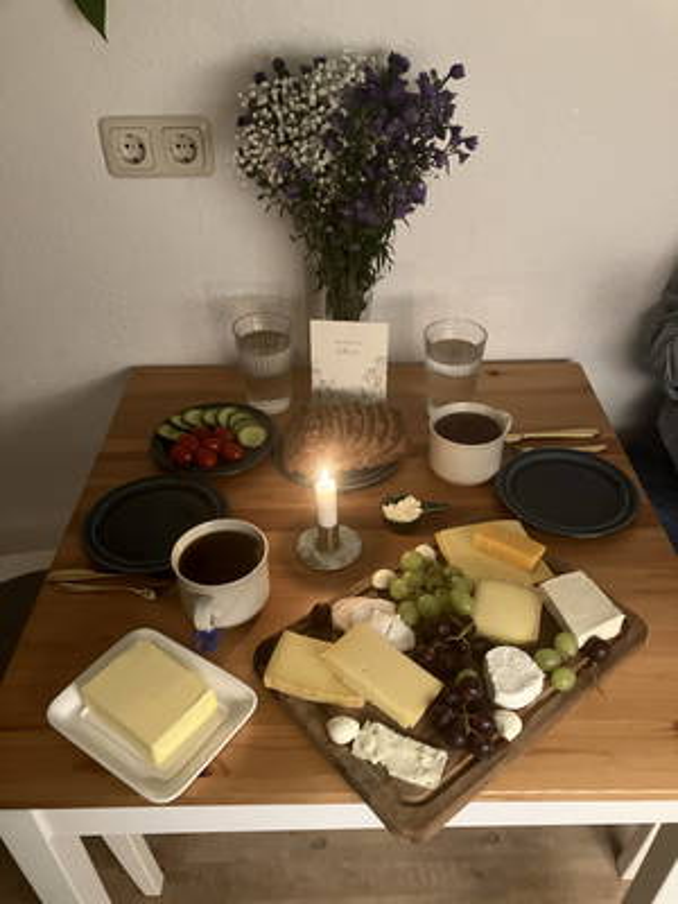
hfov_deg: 49.7
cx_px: 339
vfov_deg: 63.4
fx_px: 731
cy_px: 452
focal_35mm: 28
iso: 400
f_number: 1.8
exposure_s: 1/30
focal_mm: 3.99
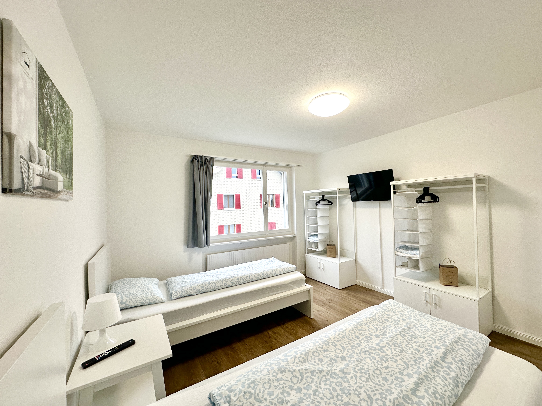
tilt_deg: +0.7
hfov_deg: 102.1
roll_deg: +1.4
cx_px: 271
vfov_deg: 85.7
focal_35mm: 14
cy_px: 203
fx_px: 219
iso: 100
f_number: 2.2
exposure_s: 1/100
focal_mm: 2.22
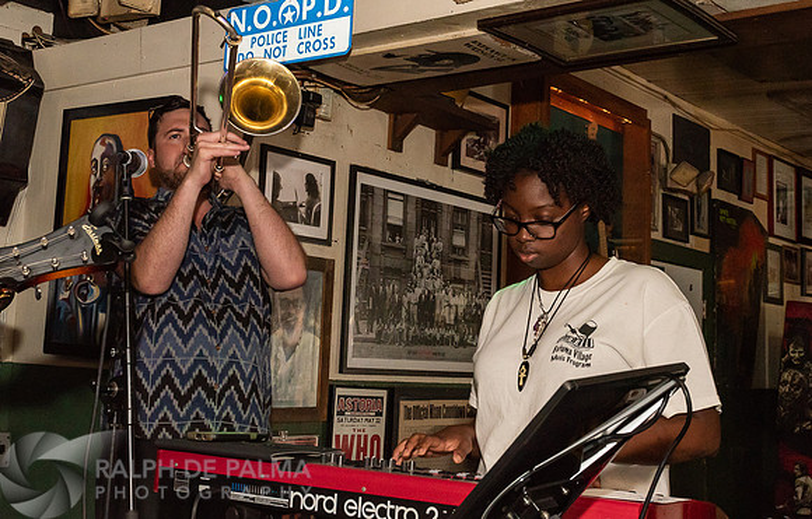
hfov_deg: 38.9
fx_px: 1145
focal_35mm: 51
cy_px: 187
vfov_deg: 25.5
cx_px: 339
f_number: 9
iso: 800
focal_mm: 26
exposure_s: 1/125
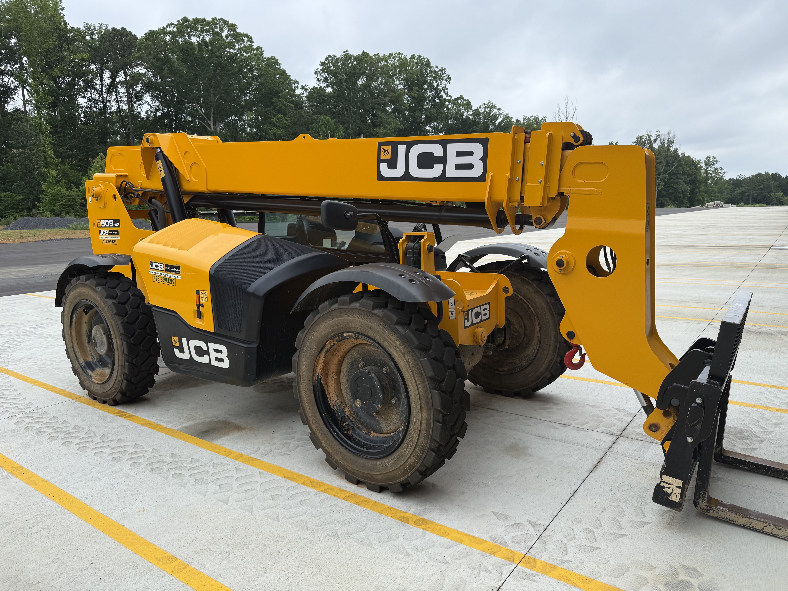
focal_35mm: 24
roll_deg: +1.4
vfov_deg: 56.8
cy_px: 296
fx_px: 546
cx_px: 394
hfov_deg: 71.6
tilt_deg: -7.6
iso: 80
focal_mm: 6.76
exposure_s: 1/2000
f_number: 1.78
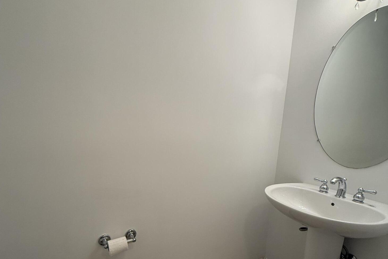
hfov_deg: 84.0
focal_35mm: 20
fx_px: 216
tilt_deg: -9.7
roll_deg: -2.1
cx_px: 191
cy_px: 172
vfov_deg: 60.5
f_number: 2.2
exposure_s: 1/120
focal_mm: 2.22
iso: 200
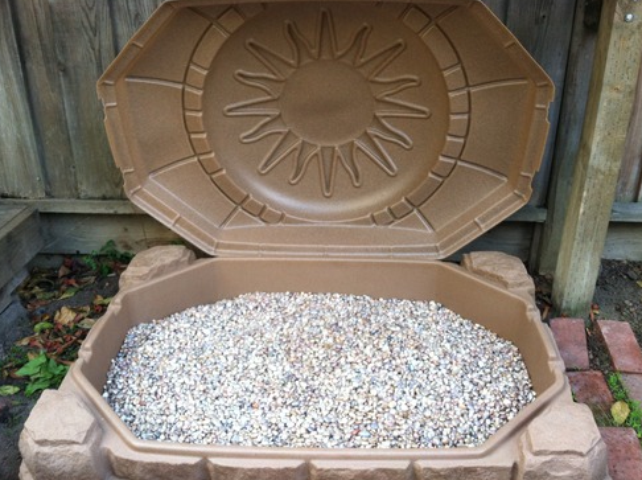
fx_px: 667
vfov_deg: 39.6
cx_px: 321
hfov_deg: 51.4
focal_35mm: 36
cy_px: 243
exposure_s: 1/60
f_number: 2.8
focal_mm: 3.85
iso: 100
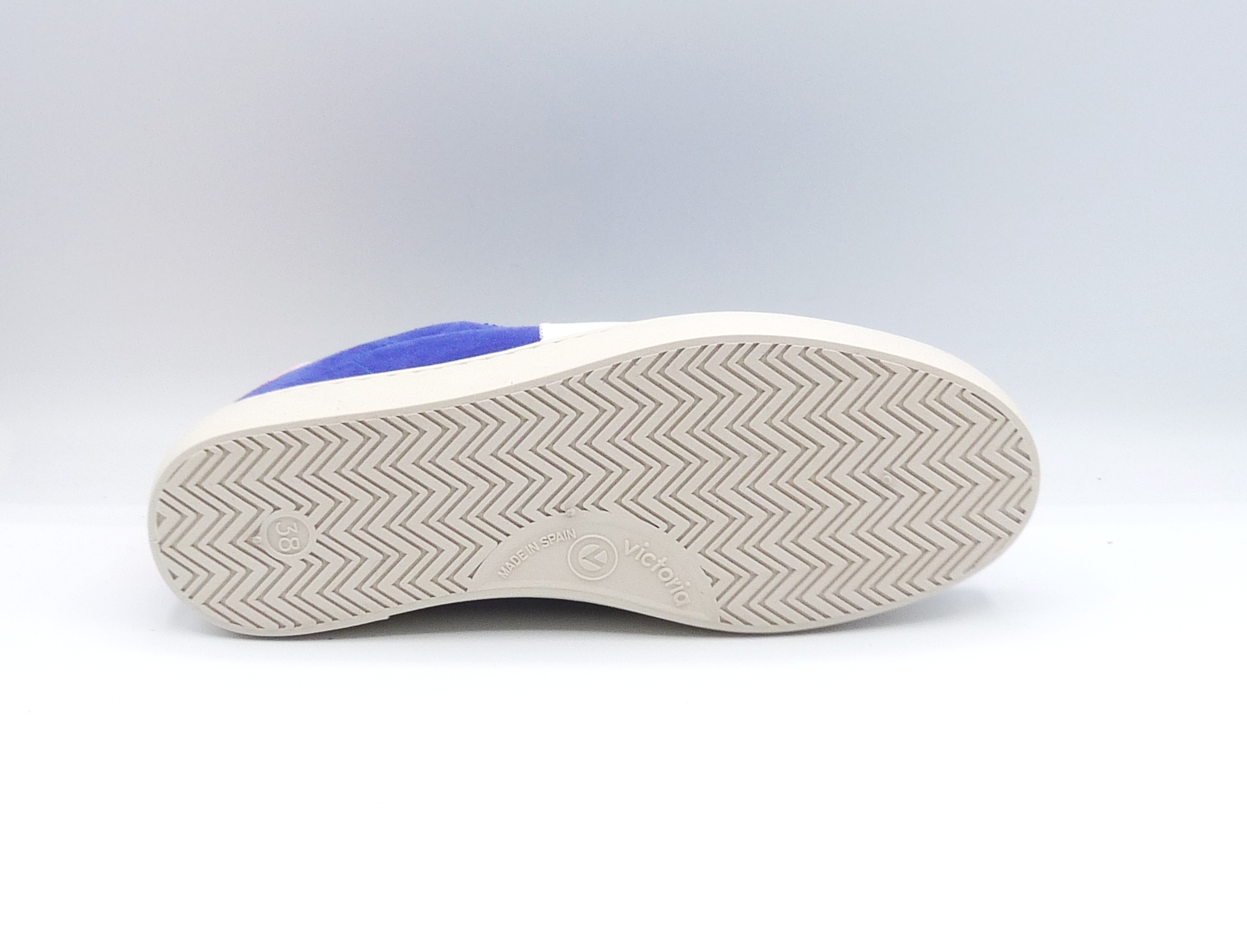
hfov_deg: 38.9
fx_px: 1765
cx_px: 624
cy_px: 468
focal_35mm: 49
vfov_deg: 29.7
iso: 100
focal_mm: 4.9
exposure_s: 1/200
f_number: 4.5
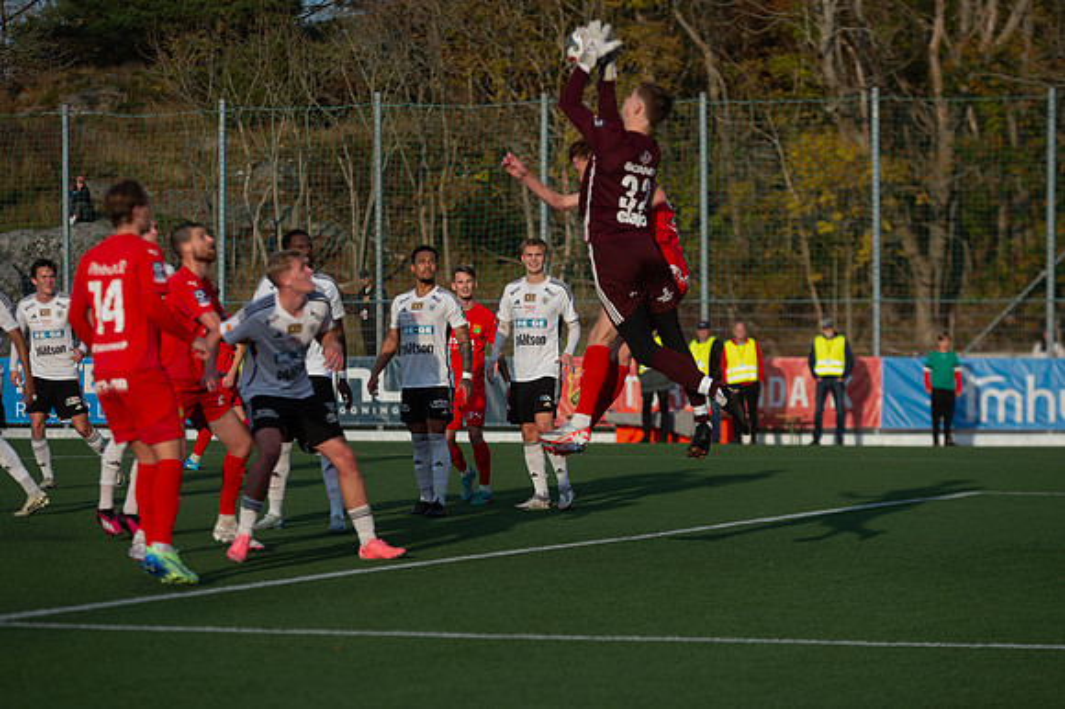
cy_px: 354
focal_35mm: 148
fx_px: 4375
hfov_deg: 13.9
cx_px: 532
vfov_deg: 9.3
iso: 280
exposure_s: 1/1250
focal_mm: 140
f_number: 4
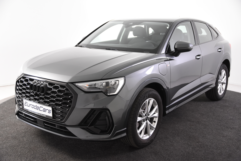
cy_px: 80
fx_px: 281
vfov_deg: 31.9
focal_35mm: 42
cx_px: 120
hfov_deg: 46.4
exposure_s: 1/60
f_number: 4
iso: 1600
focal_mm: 28
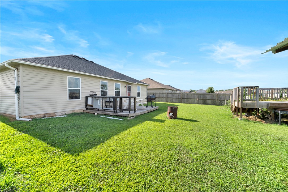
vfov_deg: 81.2
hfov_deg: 104.3
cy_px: 96
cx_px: 144
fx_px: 112
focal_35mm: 14
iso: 250
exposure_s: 1/800
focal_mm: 14
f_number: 2.8
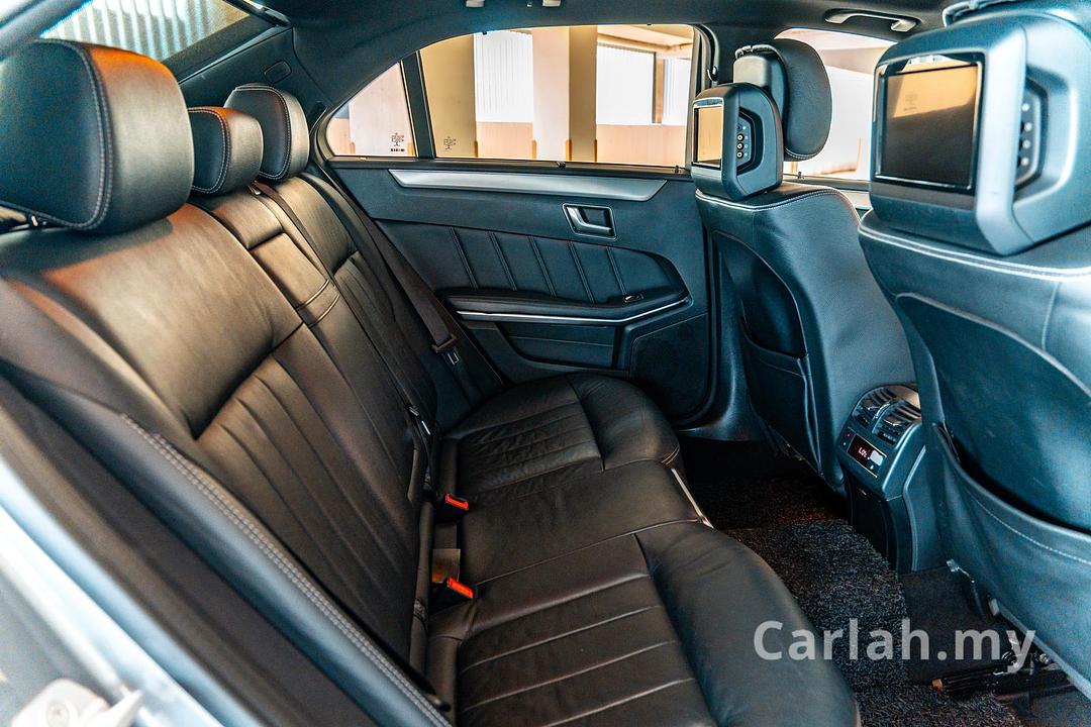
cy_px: 364
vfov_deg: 50.4
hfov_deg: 70.4
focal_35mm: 26
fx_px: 773
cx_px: 546
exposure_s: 1/20
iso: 500
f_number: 3.2
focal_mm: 17
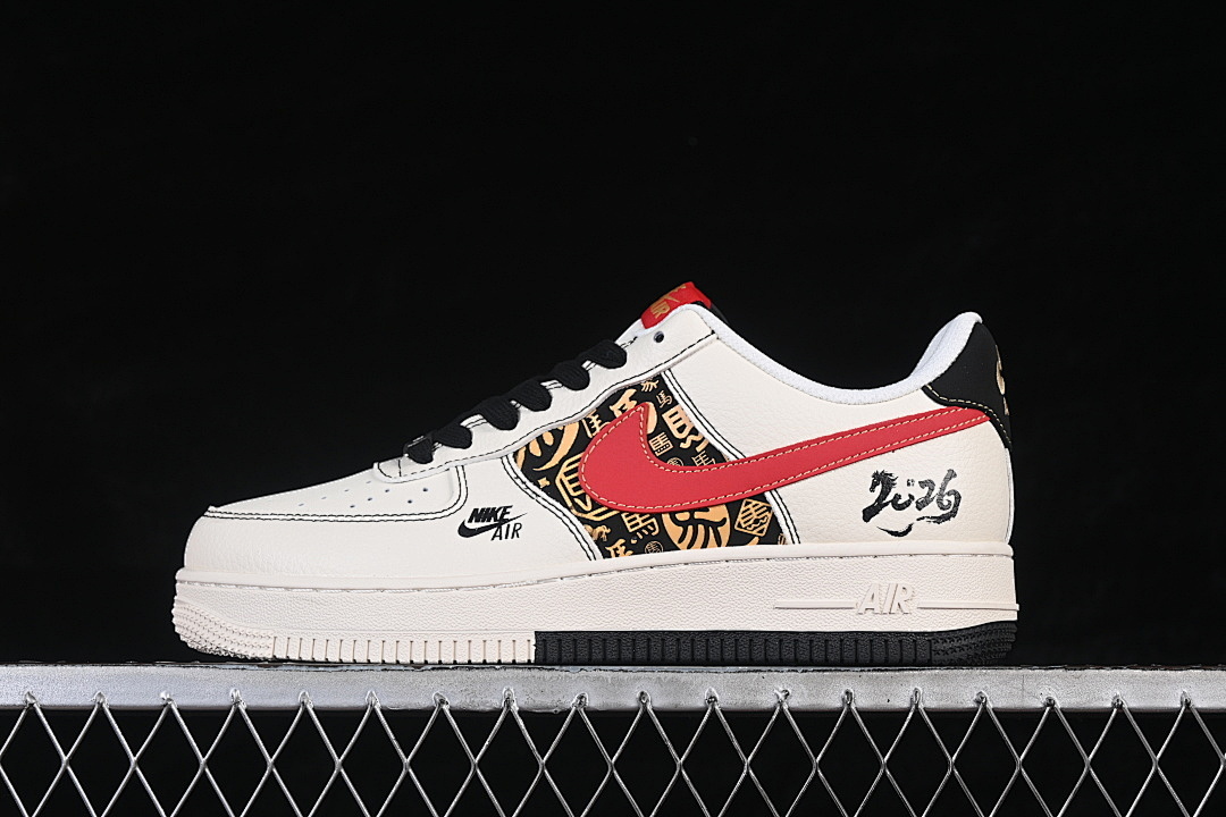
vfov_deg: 18.2
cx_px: 613
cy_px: 408
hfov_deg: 27.0
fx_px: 2554
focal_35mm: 75
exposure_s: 1/80
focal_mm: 50
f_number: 8
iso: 160
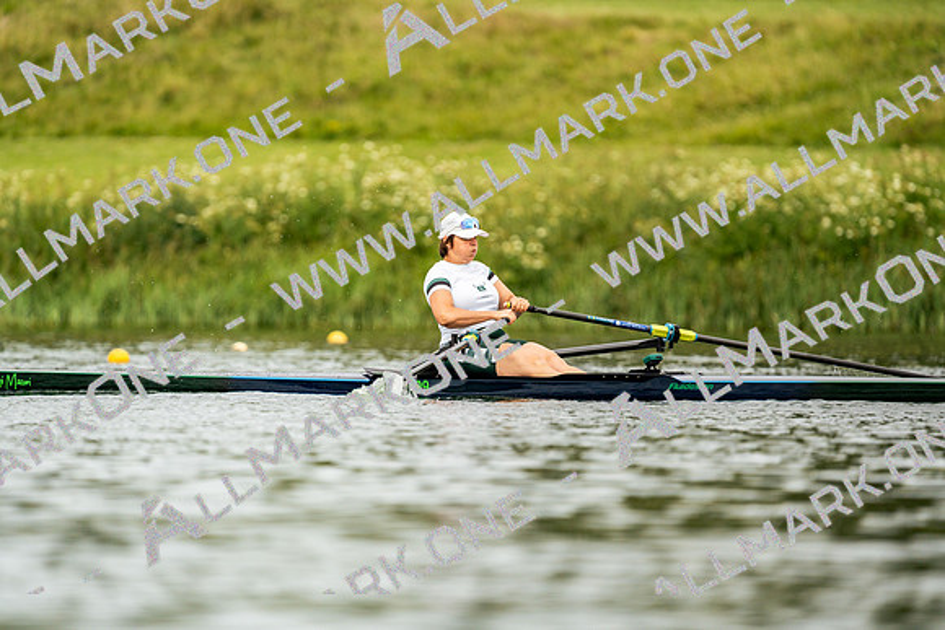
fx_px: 15753
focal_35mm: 600
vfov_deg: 2.3
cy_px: 315
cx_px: 472
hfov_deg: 3.4
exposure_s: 1/2000
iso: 500
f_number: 6.3
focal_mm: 600
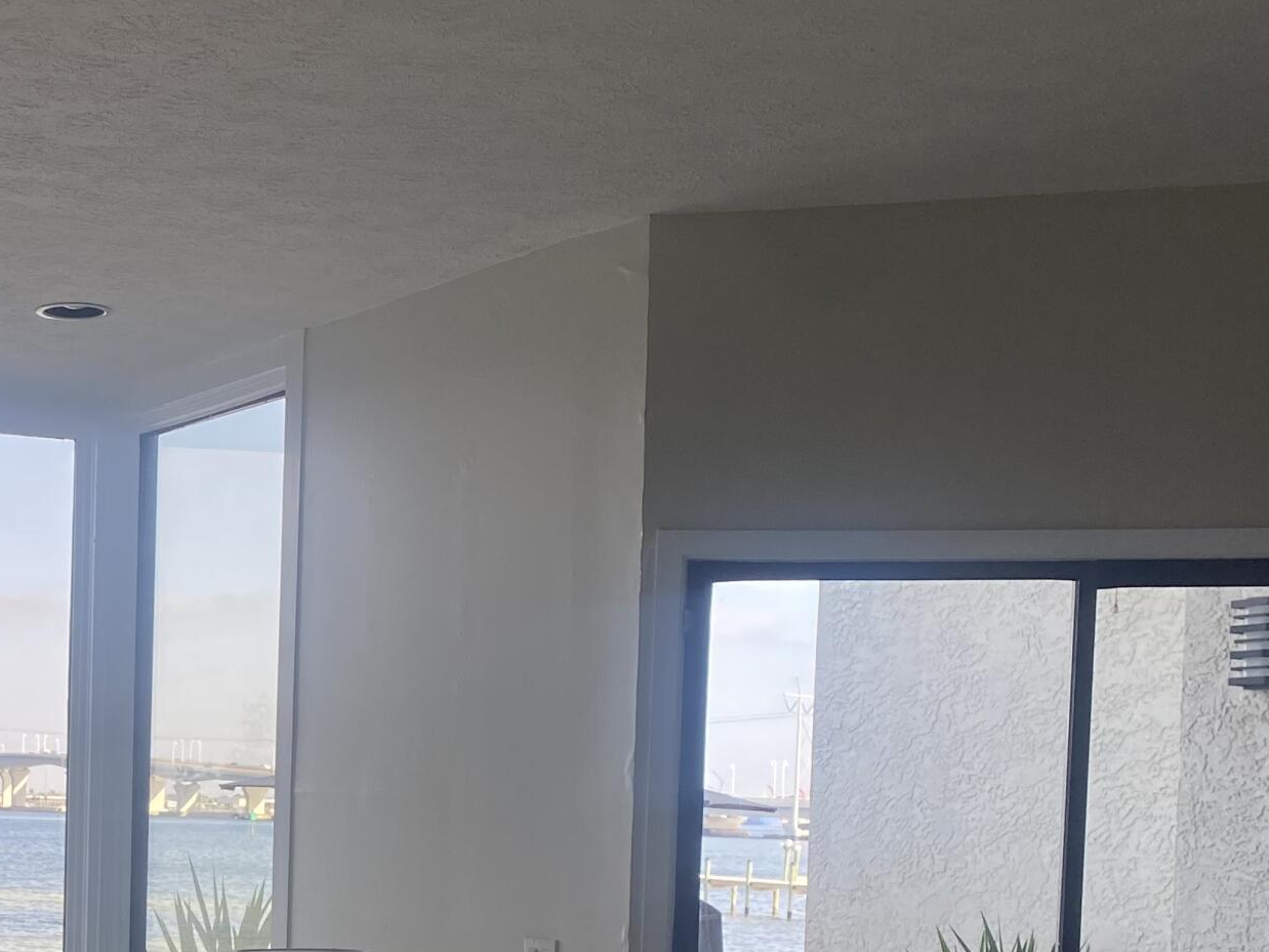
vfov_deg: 22.5
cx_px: -114
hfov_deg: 28.1
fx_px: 2310
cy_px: 912
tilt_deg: -2.8
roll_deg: -2.0
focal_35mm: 63
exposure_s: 1/268
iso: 32
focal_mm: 4.25
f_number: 1.8
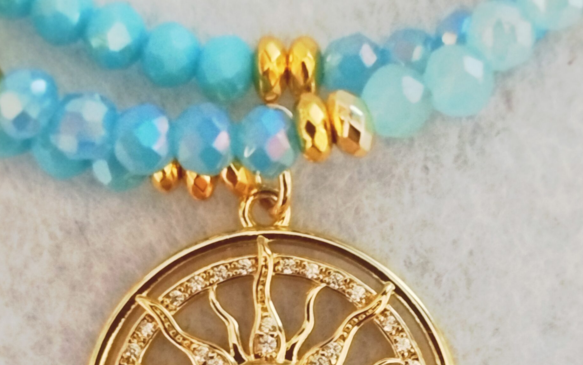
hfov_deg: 29.0
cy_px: 347
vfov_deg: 18.0
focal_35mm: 71
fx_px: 1128
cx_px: 288
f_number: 1.7
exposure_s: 1/17
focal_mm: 5.31
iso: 2500
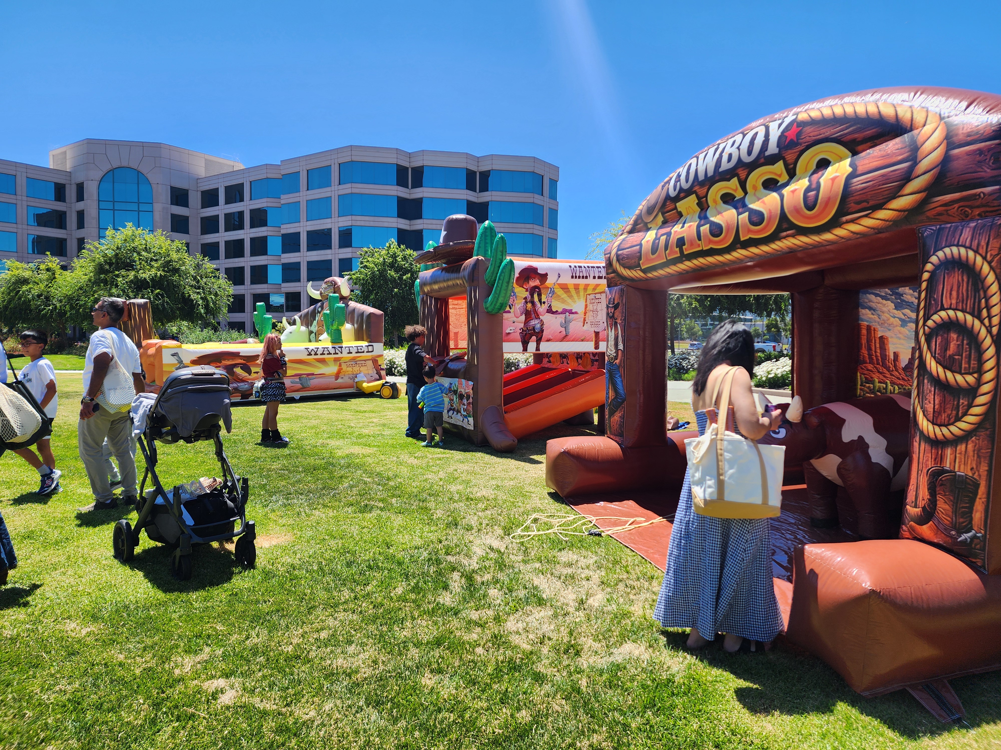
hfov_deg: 73.9
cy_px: 375
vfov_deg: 58.9
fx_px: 665
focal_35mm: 23
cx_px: 500
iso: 12
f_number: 1.8
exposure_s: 1/626
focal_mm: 6.4
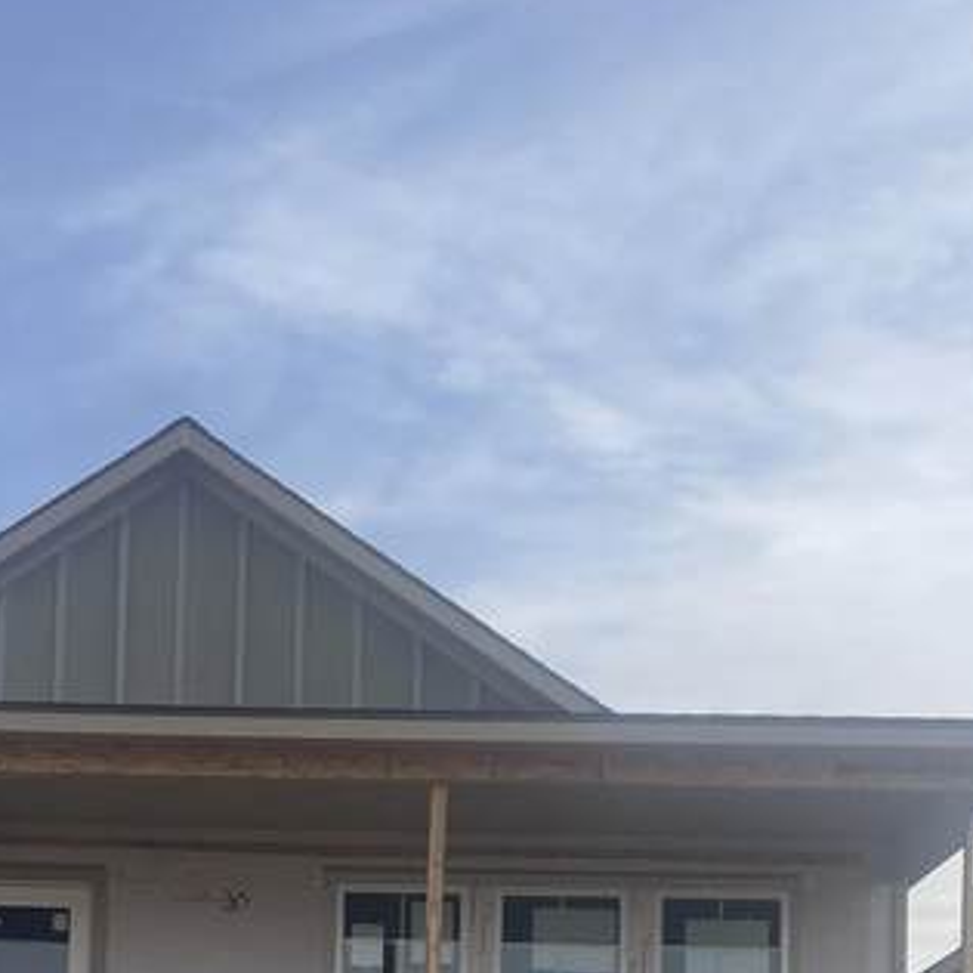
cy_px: 1297
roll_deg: -2.5
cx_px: 204
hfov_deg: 24.3
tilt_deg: +0.6
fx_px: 2226
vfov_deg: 21.9
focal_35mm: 70
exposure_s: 1/4132
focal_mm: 4.2
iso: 32
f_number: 1.6
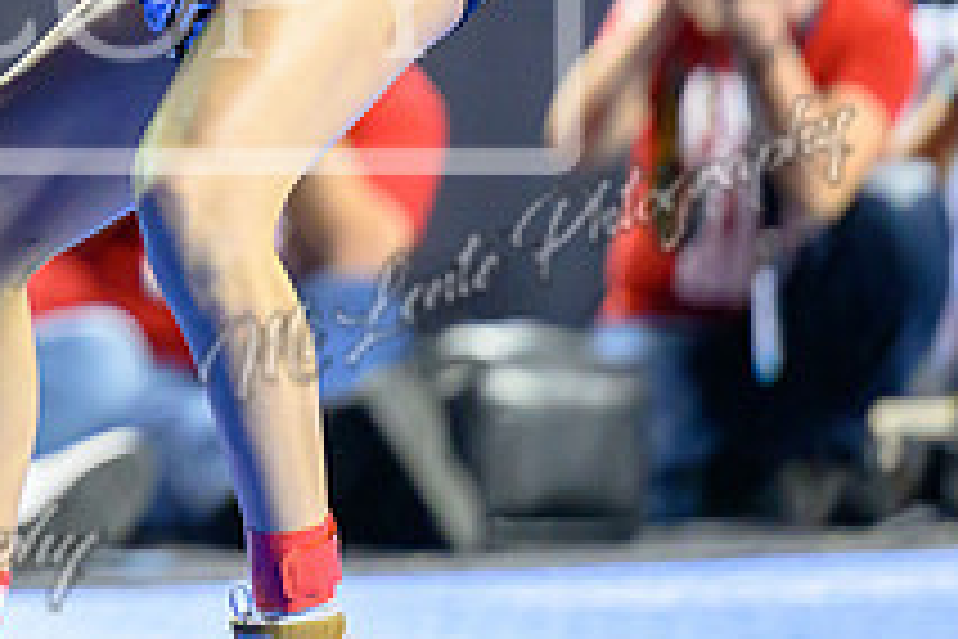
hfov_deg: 3.5
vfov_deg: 2.3
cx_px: -391
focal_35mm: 586
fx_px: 15593
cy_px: 10
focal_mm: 175
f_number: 2.8
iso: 4000
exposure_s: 1/800
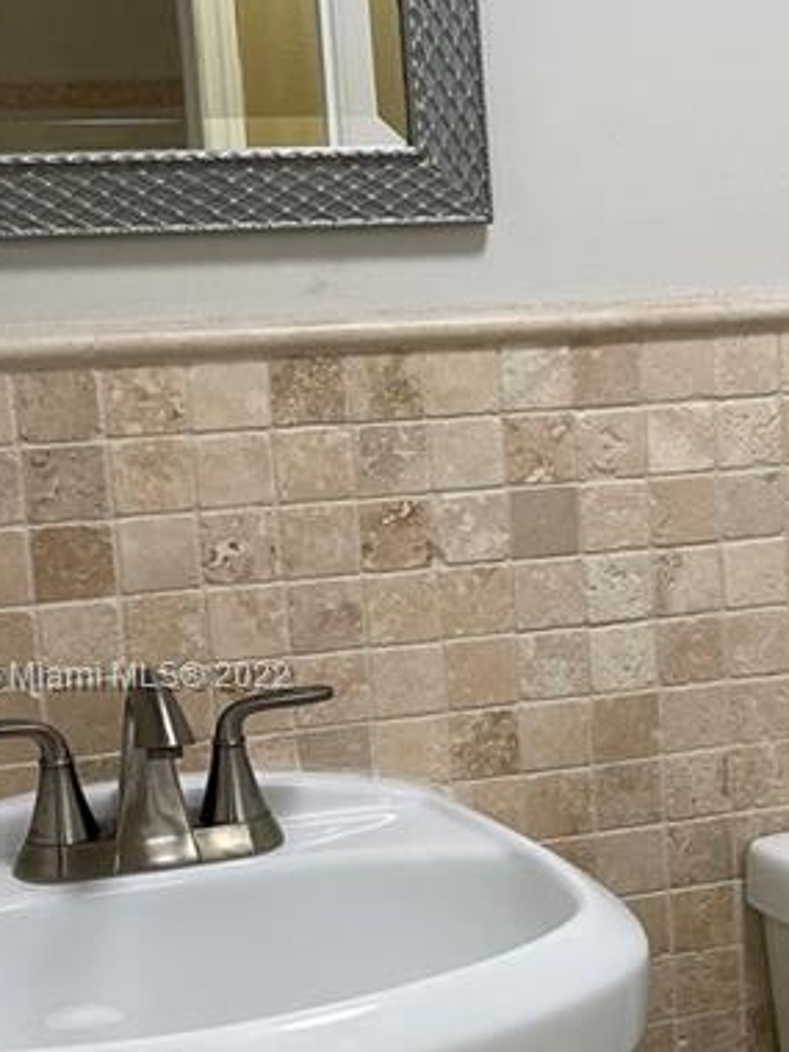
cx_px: 1030
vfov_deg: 23.8
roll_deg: +0.7
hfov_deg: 16.9
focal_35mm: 82
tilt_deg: -12.8
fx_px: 2492
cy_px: 678
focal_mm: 4.2
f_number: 1.6
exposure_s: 1/120
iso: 80
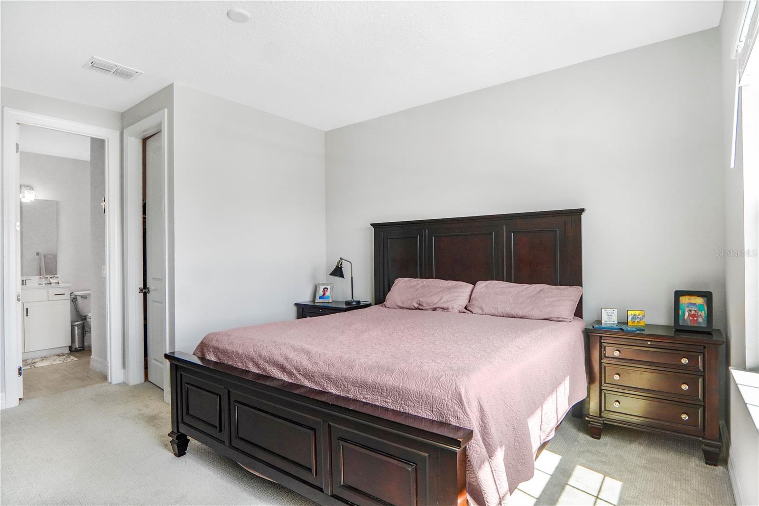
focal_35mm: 18
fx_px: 379
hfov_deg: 90.0
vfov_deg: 67.4
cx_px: 380
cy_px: 253
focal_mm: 12
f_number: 4.5
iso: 640
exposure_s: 1/160
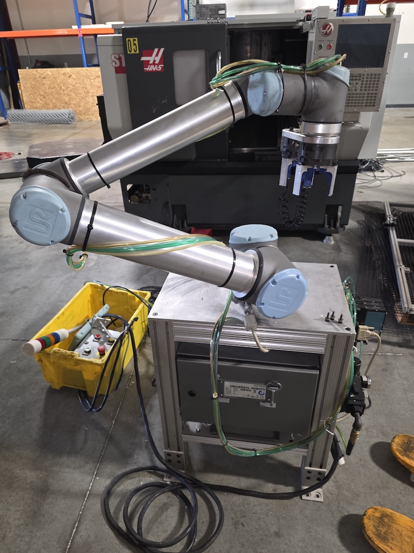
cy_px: 276
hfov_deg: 58.9
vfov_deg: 73.9
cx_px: 207
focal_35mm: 23
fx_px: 367
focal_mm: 6.3
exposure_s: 1/15
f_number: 1.7
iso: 2000
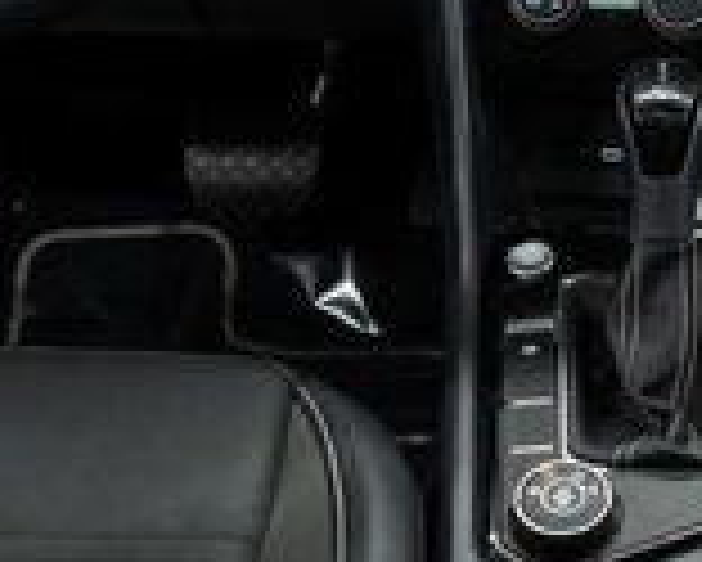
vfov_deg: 14.0
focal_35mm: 108
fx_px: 2245
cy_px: -20
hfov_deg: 17.4
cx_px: 684
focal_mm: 28
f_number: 3.5
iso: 1000
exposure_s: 1/40
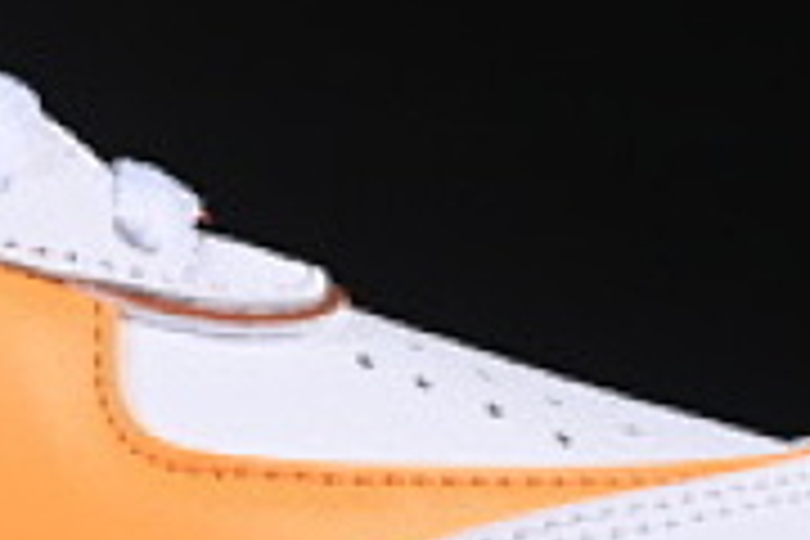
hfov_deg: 4.5
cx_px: -531
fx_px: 10124
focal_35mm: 450
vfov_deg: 3.1
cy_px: 99
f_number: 8
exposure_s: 1/80
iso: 160
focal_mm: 50
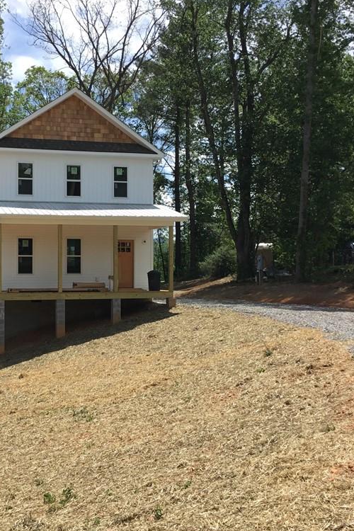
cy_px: 263
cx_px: 96
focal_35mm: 44
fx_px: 649
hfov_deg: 30.1
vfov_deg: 44.5
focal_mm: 3.3
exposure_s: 1/1164
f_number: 2.4
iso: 25
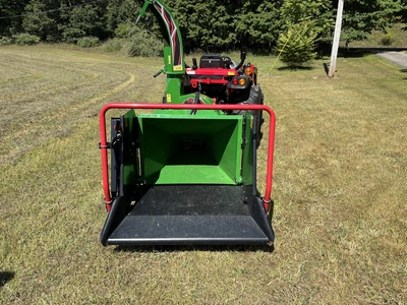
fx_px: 306
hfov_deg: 67.3
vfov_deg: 53.1
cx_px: 204
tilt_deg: -19.3
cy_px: 152
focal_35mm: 26
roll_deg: +1.0
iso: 50
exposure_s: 1/1984
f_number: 1.6
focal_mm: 5.96
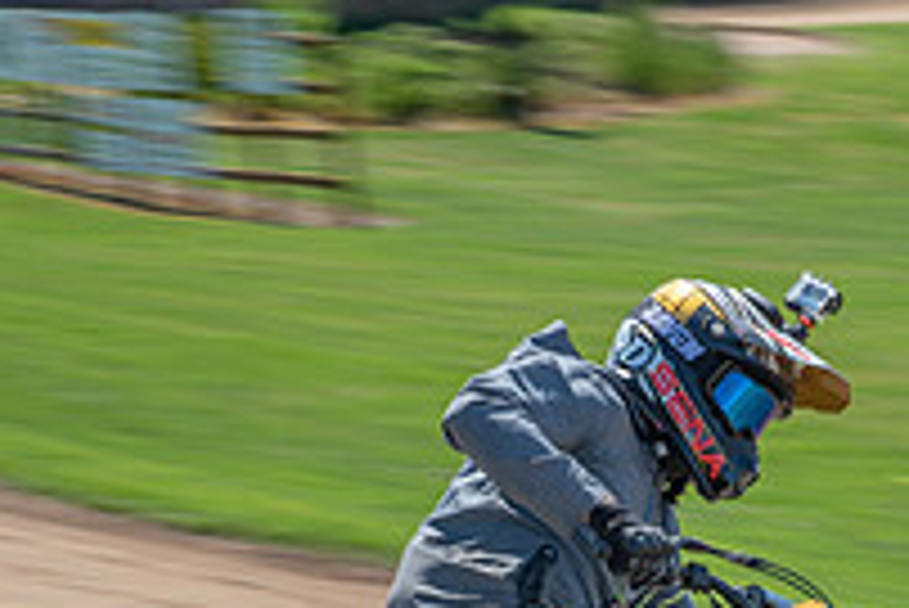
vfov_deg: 6.8
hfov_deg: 10.2
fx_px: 5079
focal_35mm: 201
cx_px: 792
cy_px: 781
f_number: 8
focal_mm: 70
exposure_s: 1/160
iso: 100
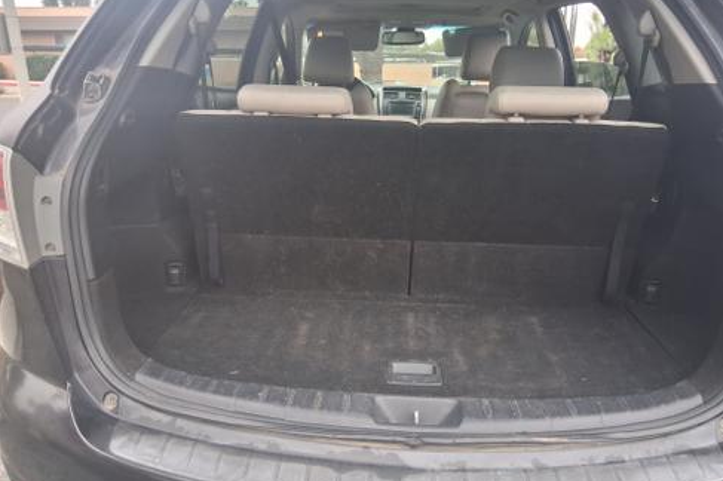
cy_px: 272
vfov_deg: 46.2
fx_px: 562
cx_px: 371
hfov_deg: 65.5
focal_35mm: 28
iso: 400
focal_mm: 3.98
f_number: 1.8
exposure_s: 1/100
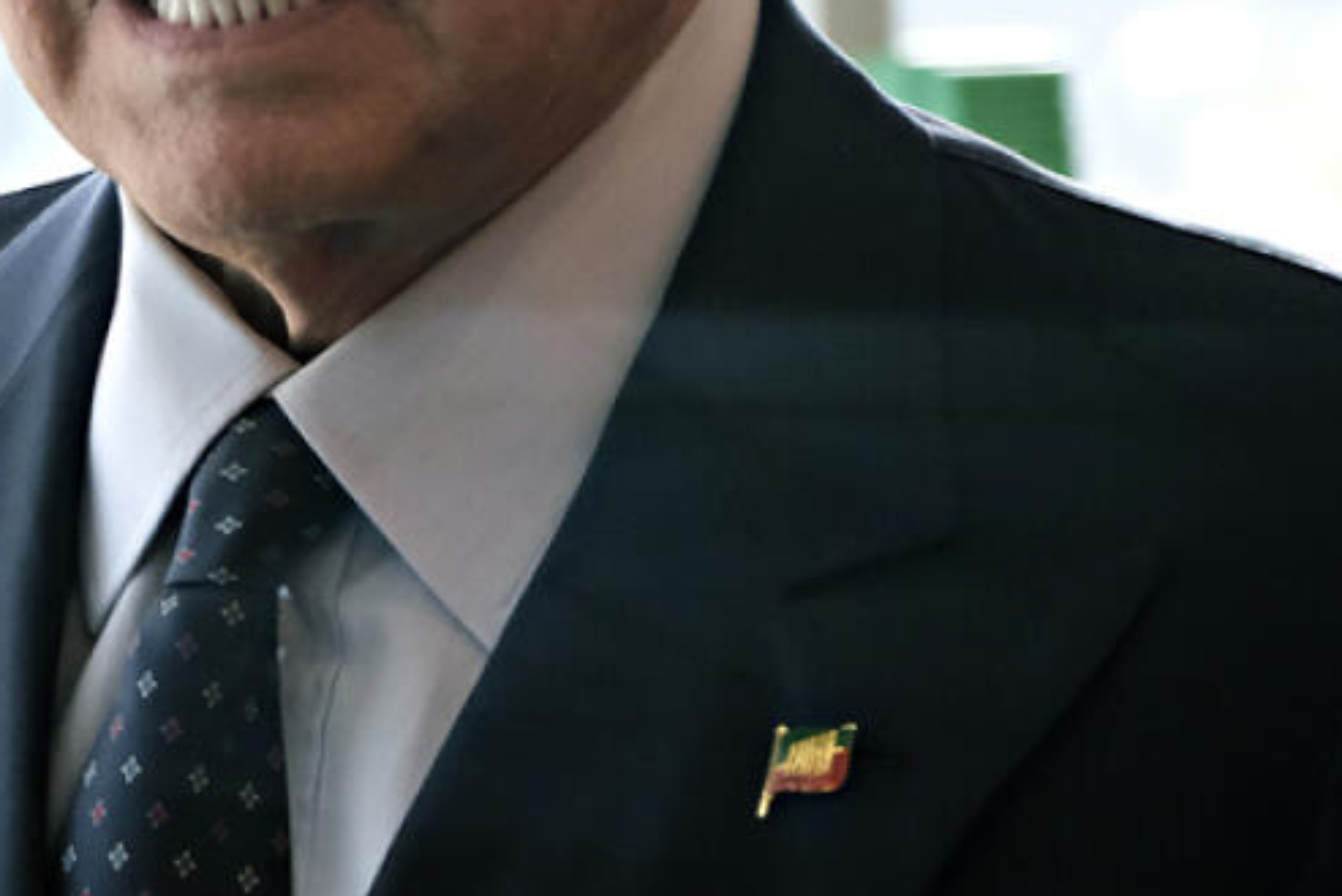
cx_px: 158
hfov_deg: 6.2
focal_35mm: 331
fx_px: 12342
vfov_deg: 4.1
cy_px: -33
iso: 3200
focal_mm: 90.4
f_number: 4.5
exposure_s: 1/250
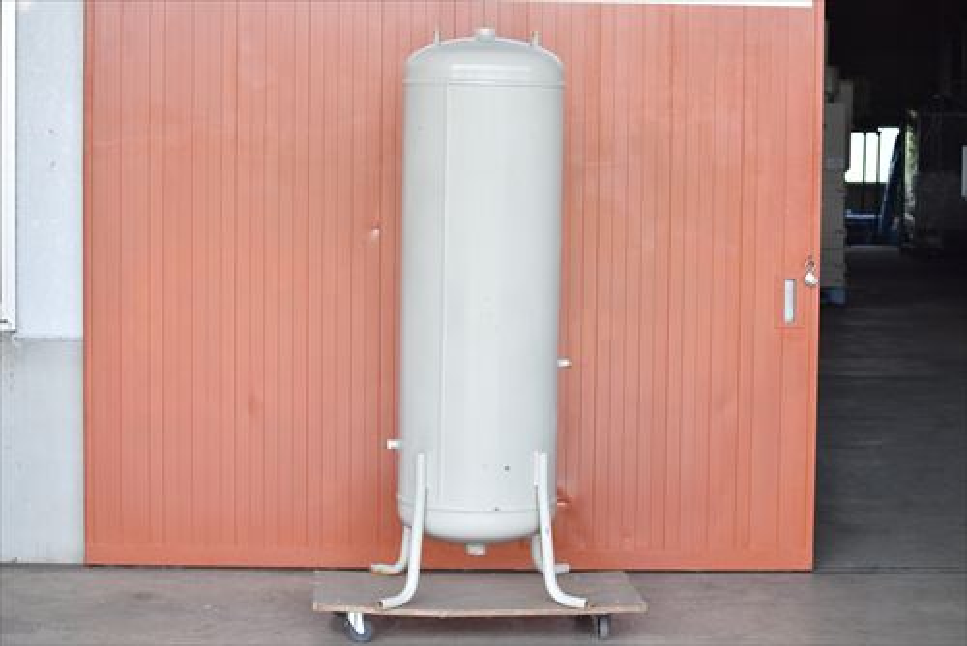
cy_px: 323
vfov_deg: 16.6
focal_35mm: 82
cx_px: 484
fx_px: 2217
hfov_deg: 24.6
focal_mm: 55
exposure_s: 1/640
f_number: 6.3
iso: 1250
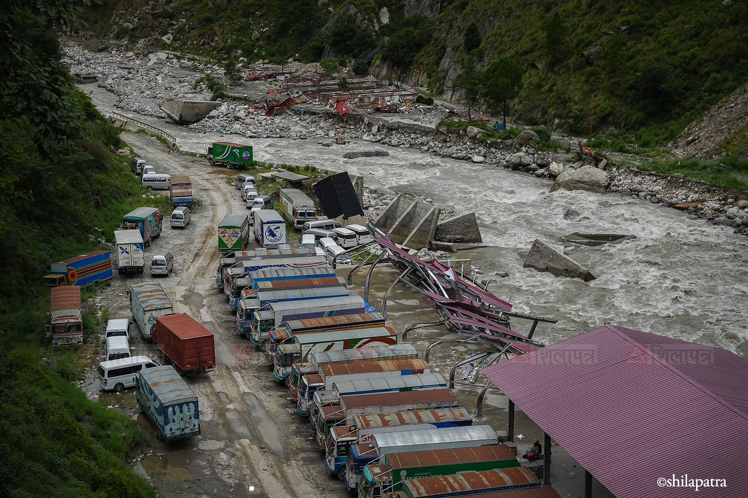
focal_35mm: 70
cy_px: 249
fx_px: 1454
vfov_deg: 19.5
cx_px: 374
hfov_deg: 28.8
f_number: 5
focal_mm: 70
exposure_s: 1/1000
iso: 250
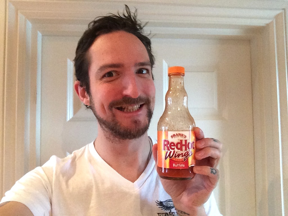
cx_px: 144
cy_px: 108
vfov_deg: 45.4
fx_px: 258
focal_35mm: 31
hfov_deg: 58.4
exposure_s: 1/20
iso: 400
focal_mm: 2.15
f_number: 2.4
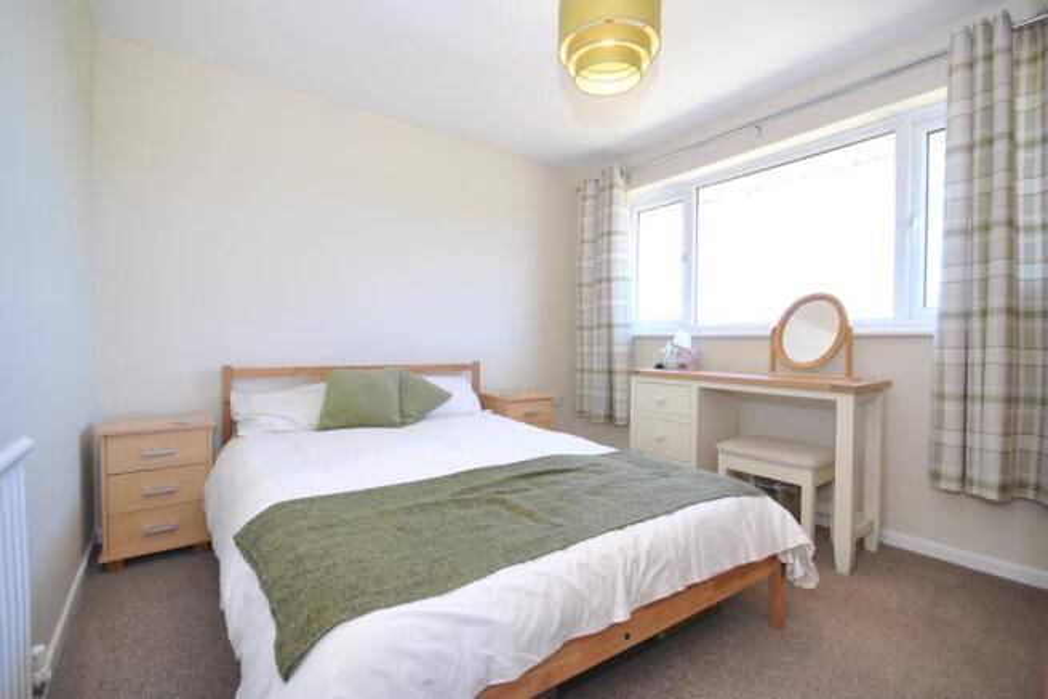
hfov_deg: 100.4
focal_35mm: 15
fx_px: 437
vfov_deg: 77.4
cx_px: 524
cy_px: 350
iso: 140
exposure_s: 1/15
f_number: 6.3
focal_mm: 10
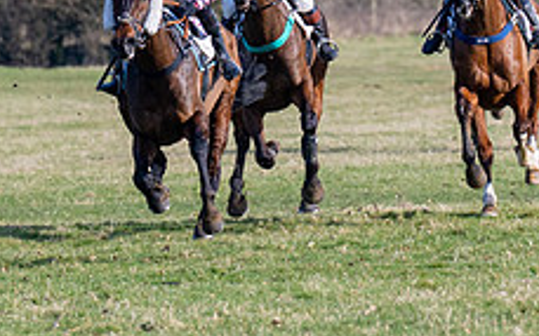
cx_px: 113
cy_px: 50
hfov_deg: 2.3
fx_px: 13232
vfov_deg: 1.5
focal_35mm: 901
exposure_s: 1/1600
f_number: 4
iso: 200
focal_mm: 185
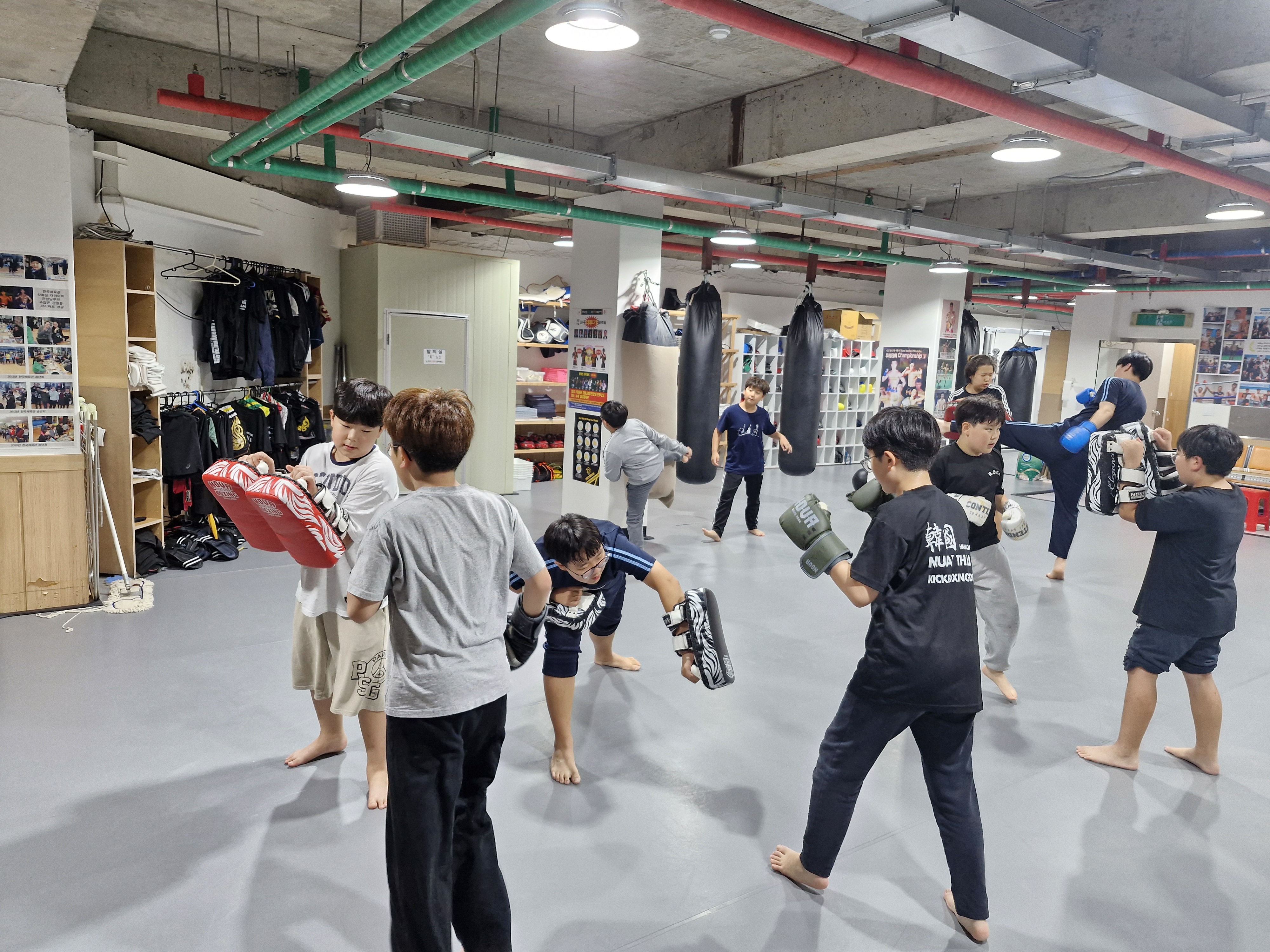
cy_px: 476
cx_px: 635
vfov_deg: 58.9
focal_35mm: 23
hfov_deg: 73.9
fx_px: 844
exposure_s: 1/120
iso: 200
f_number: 1.8
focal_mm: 5.54
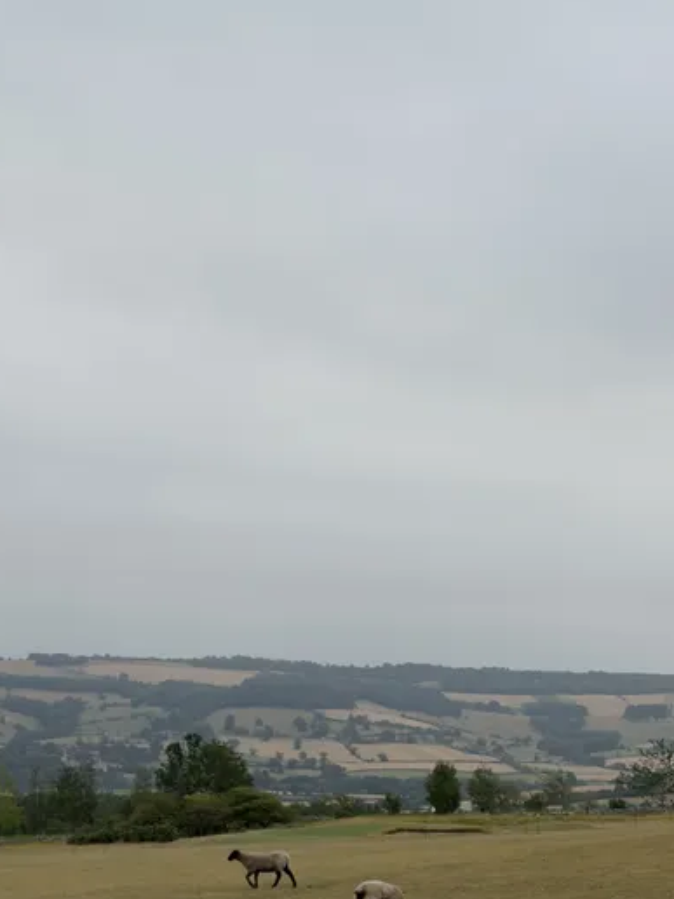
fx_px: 2414
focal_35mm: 93
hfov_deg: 15.7
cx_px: 630
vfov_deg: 21.0
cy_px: 563
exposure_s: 1/1715
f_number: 1.78
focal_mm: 6.76
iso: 64
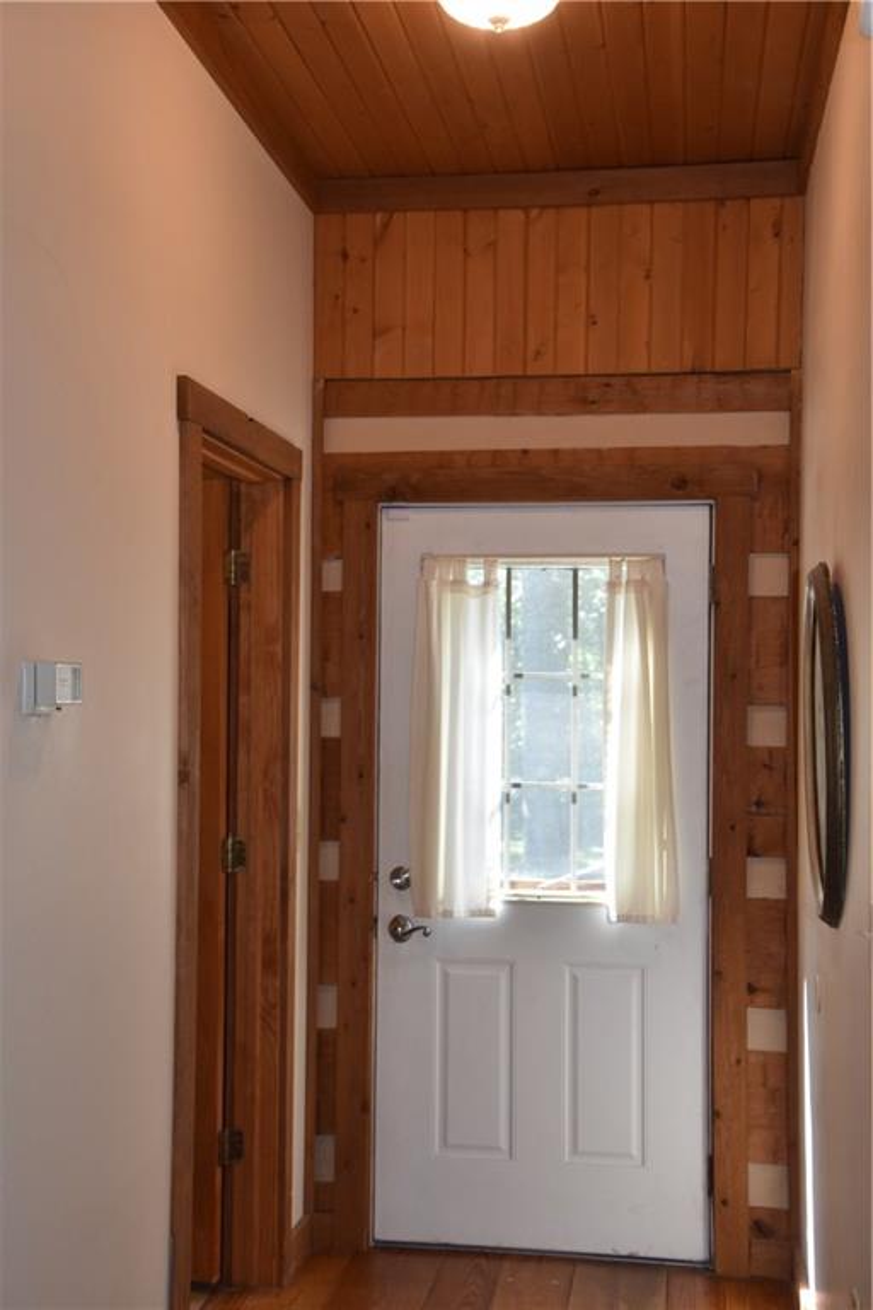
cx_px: 436
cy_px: 655
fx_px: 1691
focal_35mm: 46
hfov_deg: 28.9
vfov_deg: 42.3
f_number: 4
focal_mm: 31
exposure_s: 1/100
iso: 400
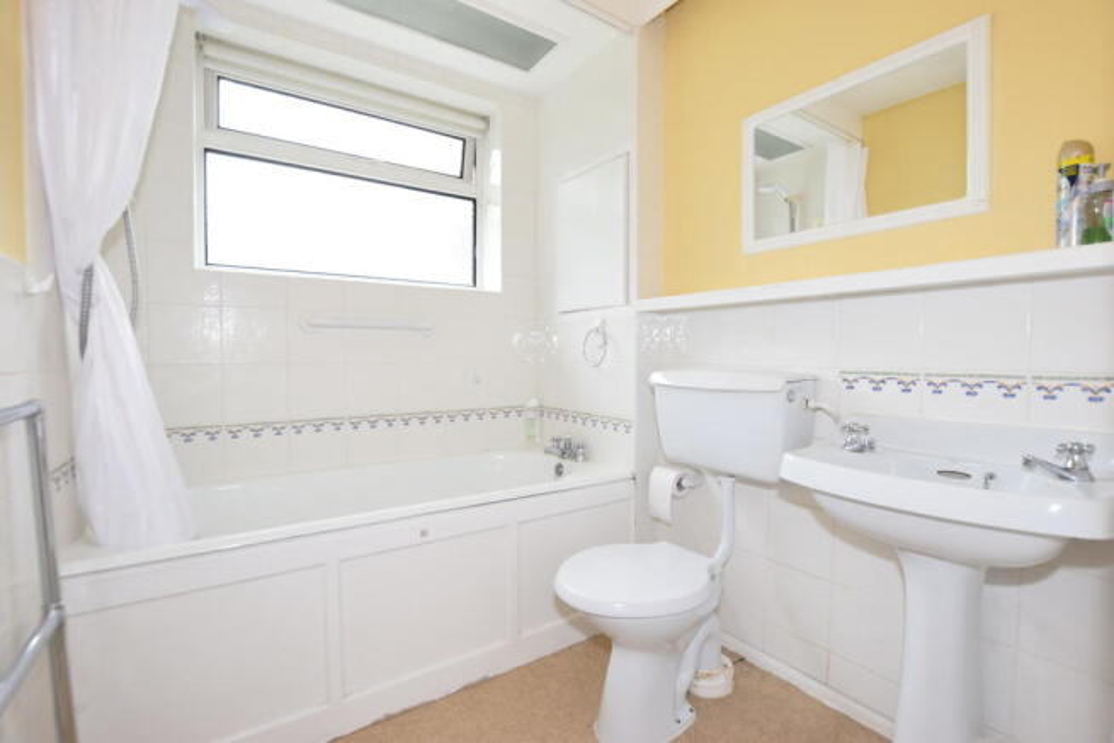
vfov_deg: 77.4
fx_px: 464
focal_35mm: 15
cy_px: 372
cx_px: 557
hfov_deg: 100.4
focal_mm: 10
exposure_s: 1/100
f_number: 5
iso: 800
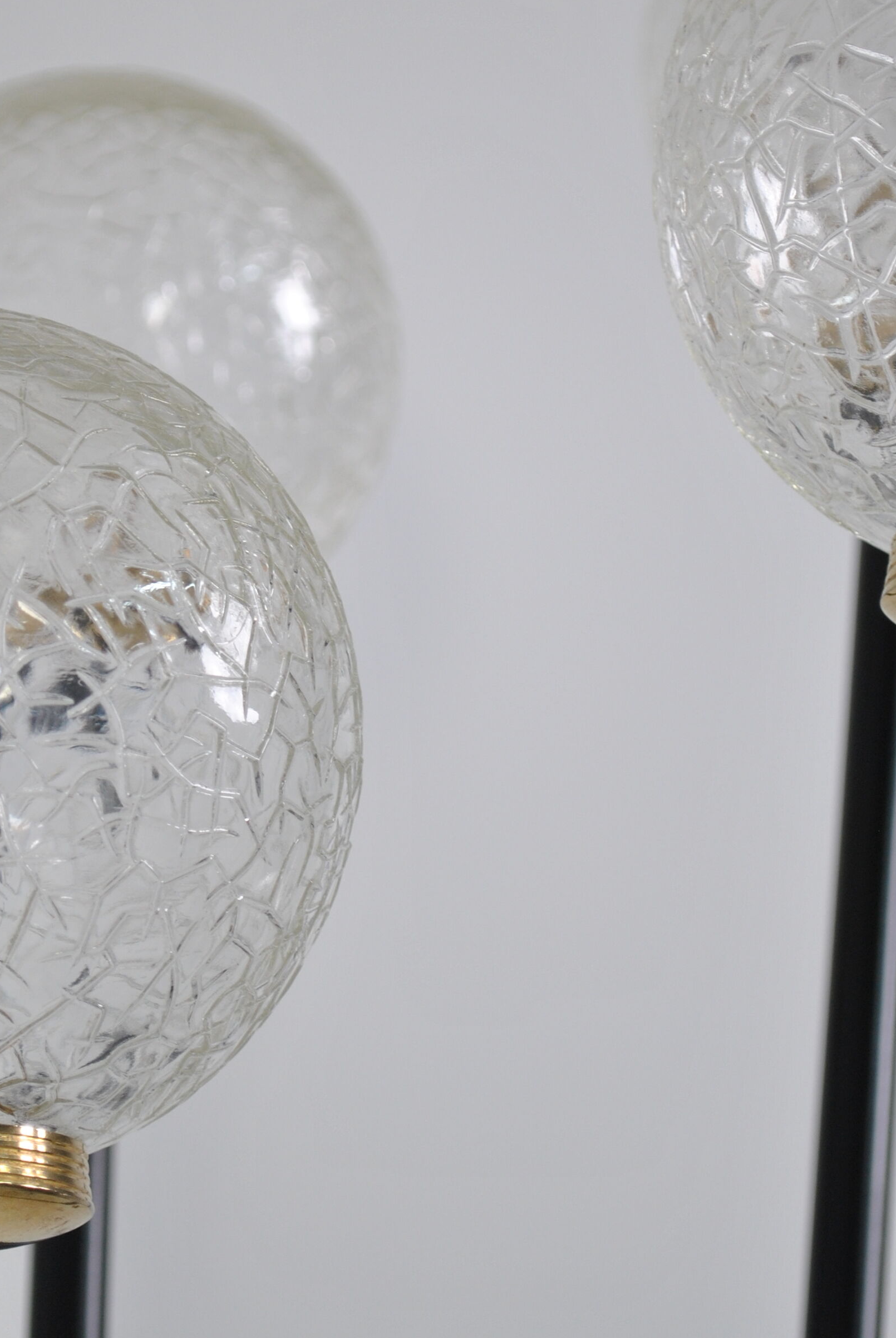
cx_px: 341
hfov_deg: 10.4
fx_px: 4943
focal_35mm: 133
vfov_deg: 15.4
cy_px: 474
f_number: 5.6
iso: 250
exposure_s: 1/30
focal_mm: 55
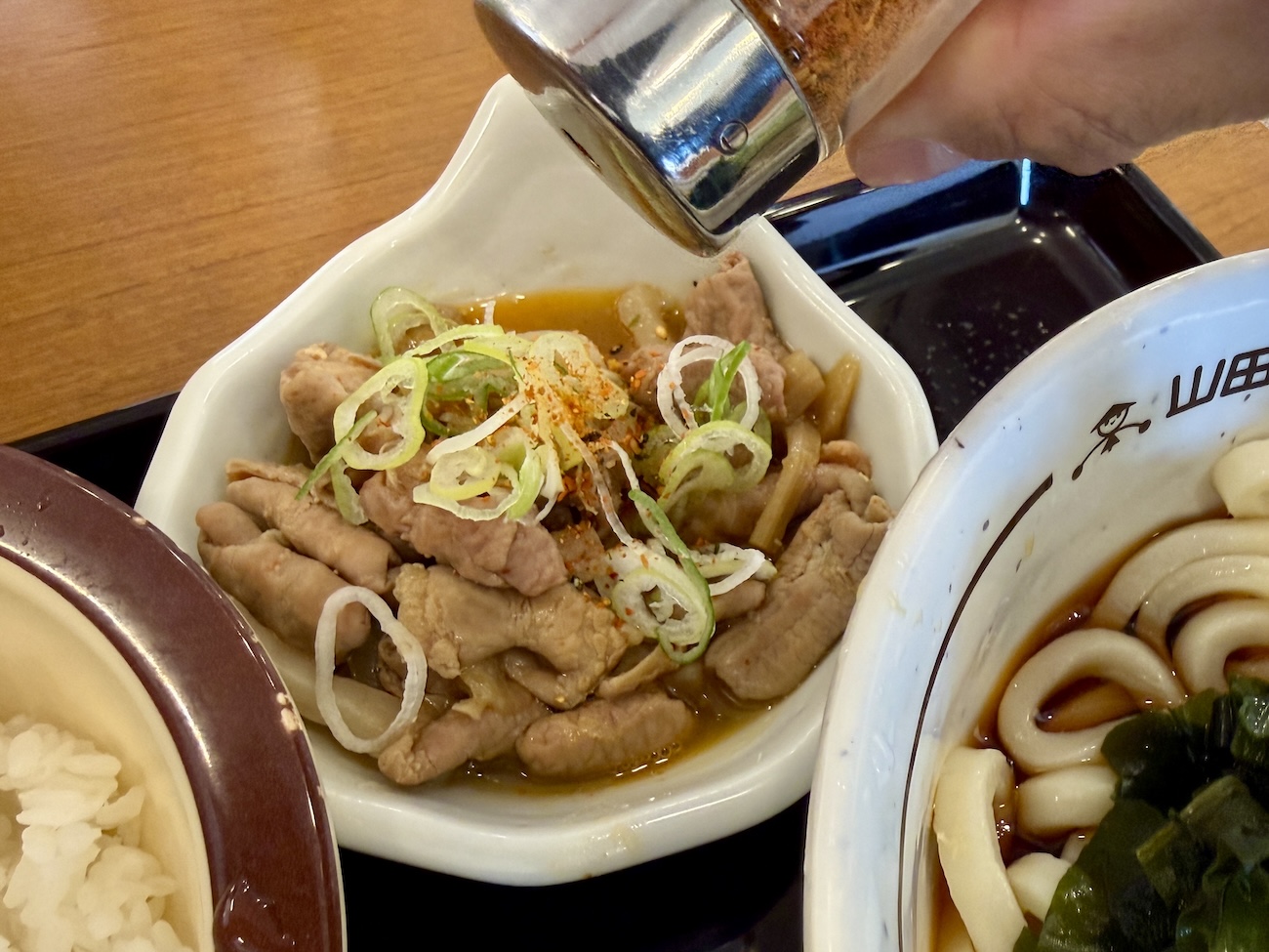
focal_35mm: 24
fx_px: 880
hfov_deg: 71.6
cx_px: 634
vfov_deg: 56.8
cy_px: 476
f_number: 2.2
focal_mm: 2.22
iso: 320
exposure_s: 1/99
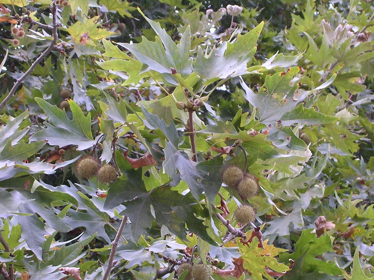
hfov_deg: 17.0
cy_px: 141
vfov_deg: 12.8
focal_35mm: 116
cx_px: 187
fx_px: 1253
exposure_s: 1/81.3
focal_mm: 17.4
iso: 100
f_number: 4.9
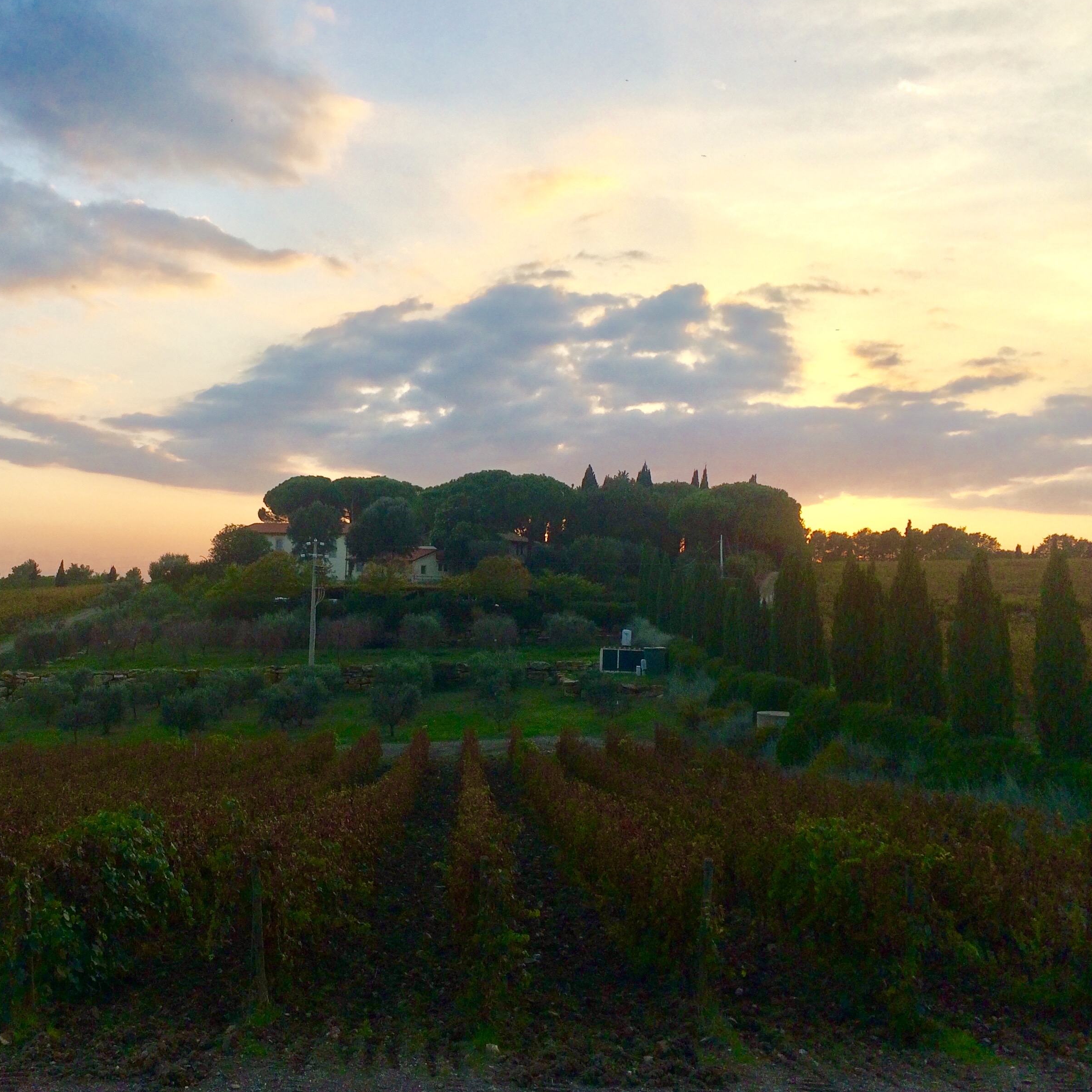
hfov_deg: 46.4
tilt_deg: -0.5
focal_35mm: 35
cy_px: 539
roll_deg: -1.6
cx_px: 349
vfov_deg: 47.2
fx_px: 1249
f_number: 2.2
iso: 32
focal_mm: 4.15
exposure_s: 1/774
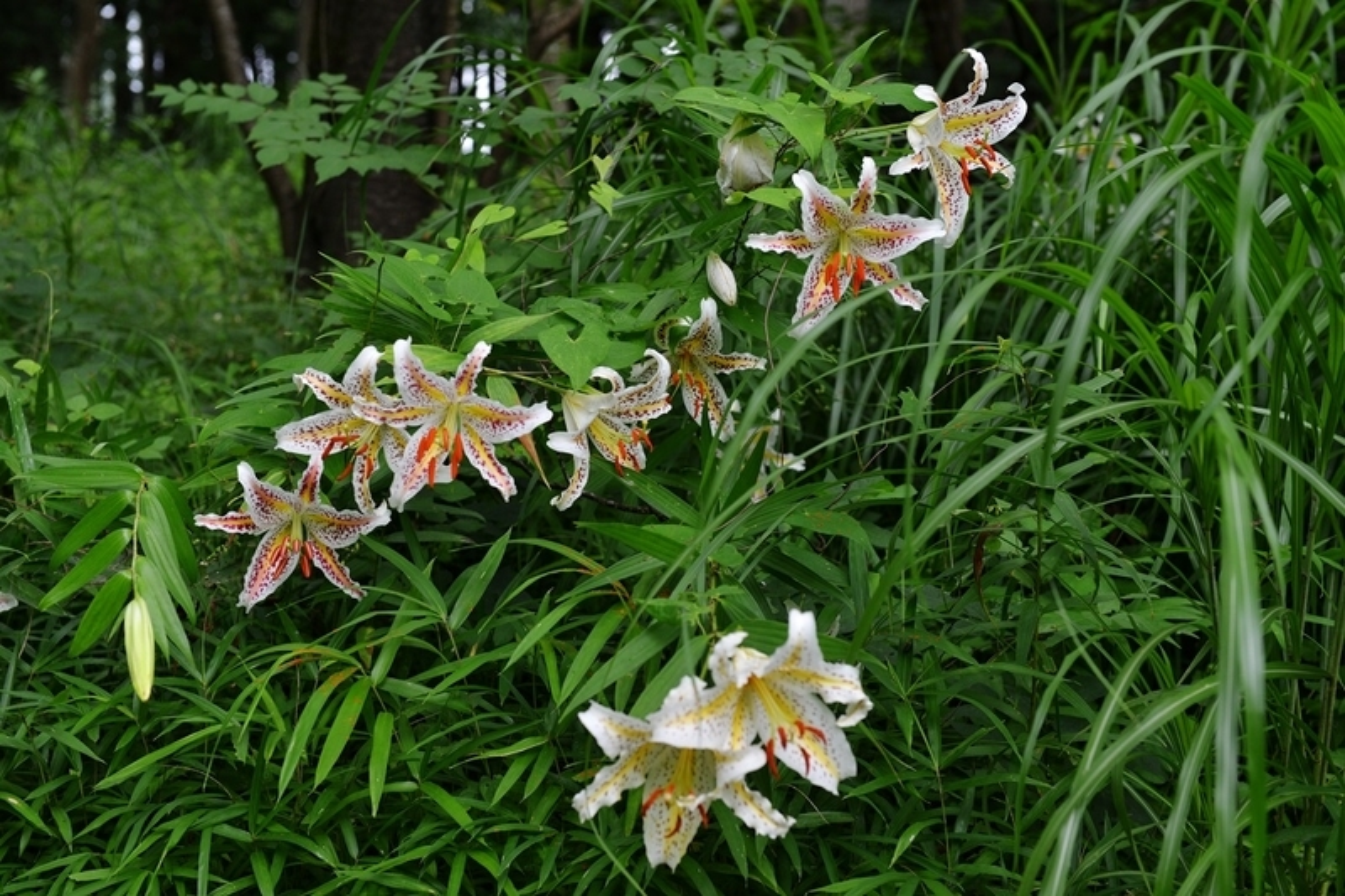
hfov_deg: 36.3
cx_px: 672
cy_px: 448
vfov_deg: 24.6
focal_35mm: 55
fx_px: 2054
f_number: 5
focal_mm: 55
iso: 400
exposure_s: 1/100
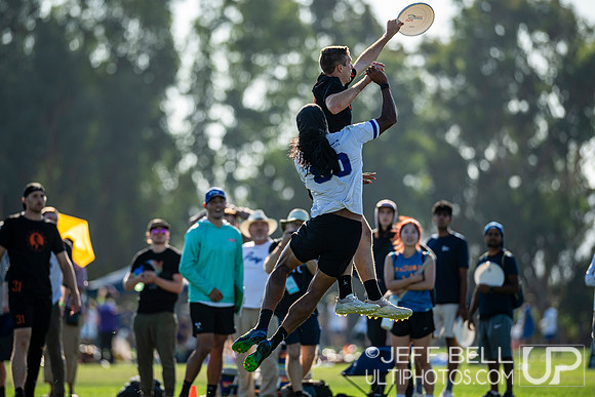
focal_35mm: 283
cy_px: 174
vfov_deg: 4.9
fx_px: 4683
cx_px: 297
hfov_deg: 7.3
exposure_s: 1/1250
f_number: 3.2
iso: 110
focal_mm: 240
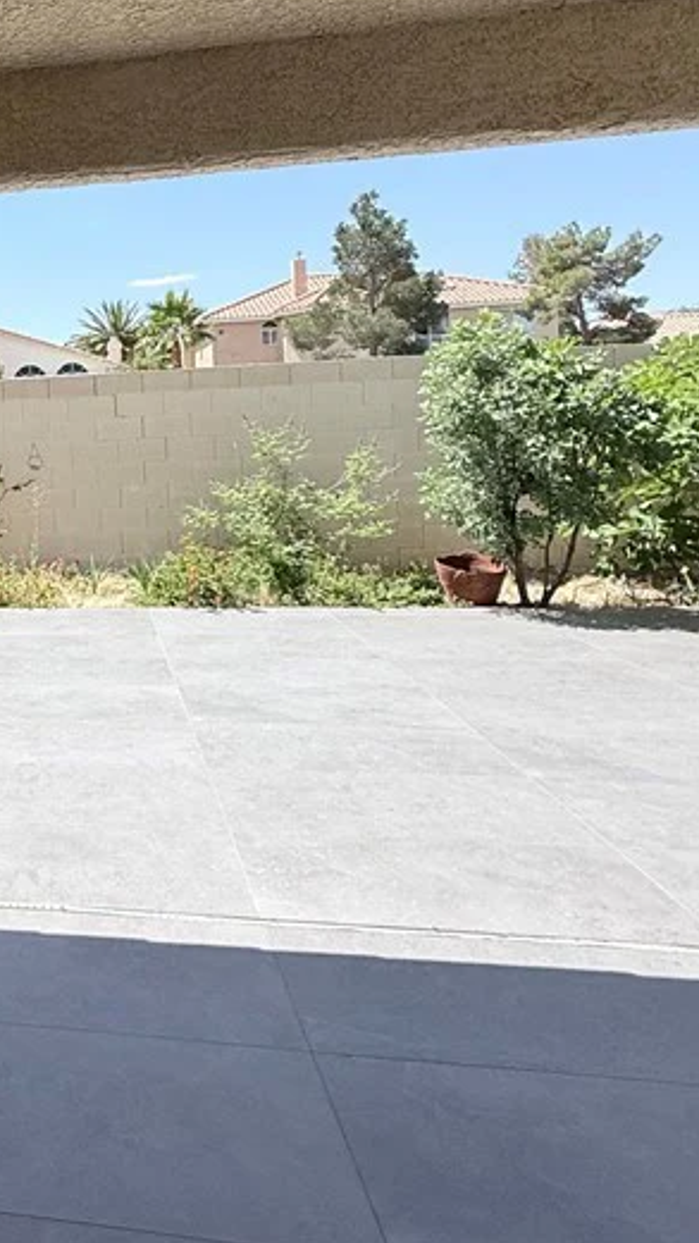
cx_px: -141
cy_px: 451
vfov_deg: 63.2
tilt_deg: -2.3
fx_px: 989
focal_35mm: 30
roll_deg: +1.9
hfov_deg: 32.2
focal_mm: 2.22
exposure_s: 1/2320
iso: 50
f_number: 2.2
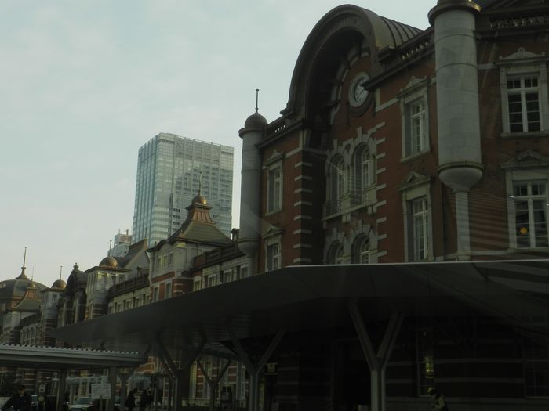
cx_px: 274
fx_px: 730
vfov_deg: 31.5
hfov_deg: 41.2
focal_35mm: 46
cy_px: 206
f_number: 4.2
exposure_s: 1/500
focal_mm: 8.1
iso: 160
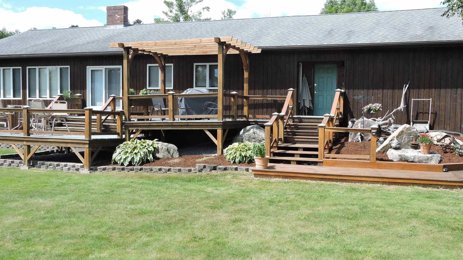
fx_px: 454
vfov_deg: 32.0
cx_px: 249
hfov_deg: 54.0
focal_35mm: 37
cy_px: 143
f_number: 3.5
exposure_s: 1/500
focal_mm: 5.4
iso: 100
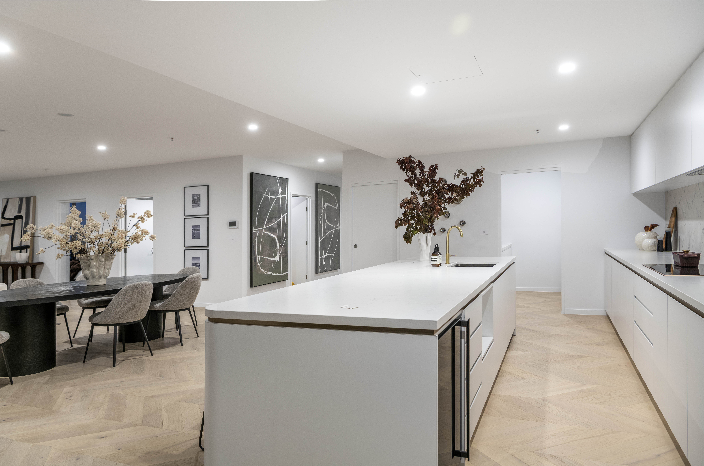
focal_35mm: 24
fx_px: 468
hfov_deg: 73.9
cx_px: 352
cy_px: 233
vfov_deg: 52.9
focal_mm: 24
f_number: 7.1
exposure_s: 1.6
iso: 125
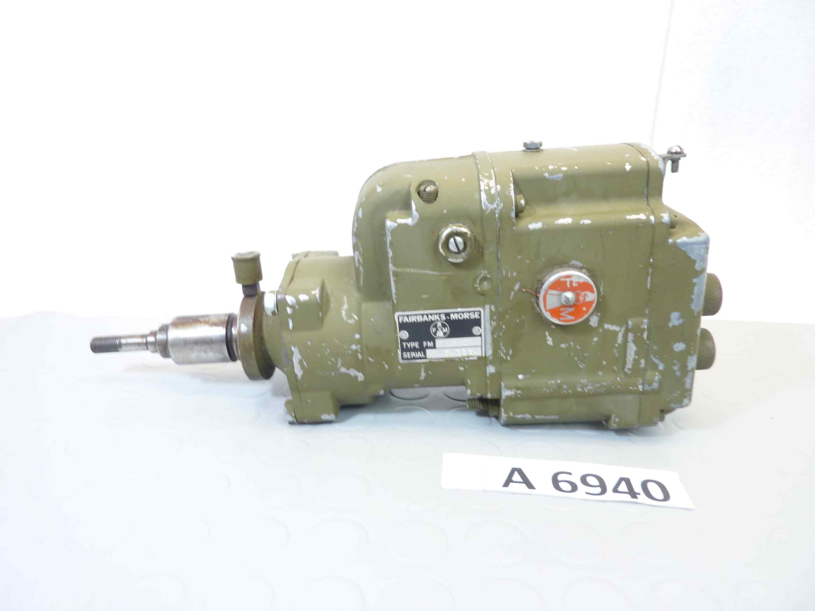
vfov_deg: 54.9
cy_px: 306
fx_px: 589
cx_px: 408
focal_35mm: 25
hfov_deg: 69.4
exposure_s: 1/10
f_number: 3.3
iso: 80
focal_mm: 4.1
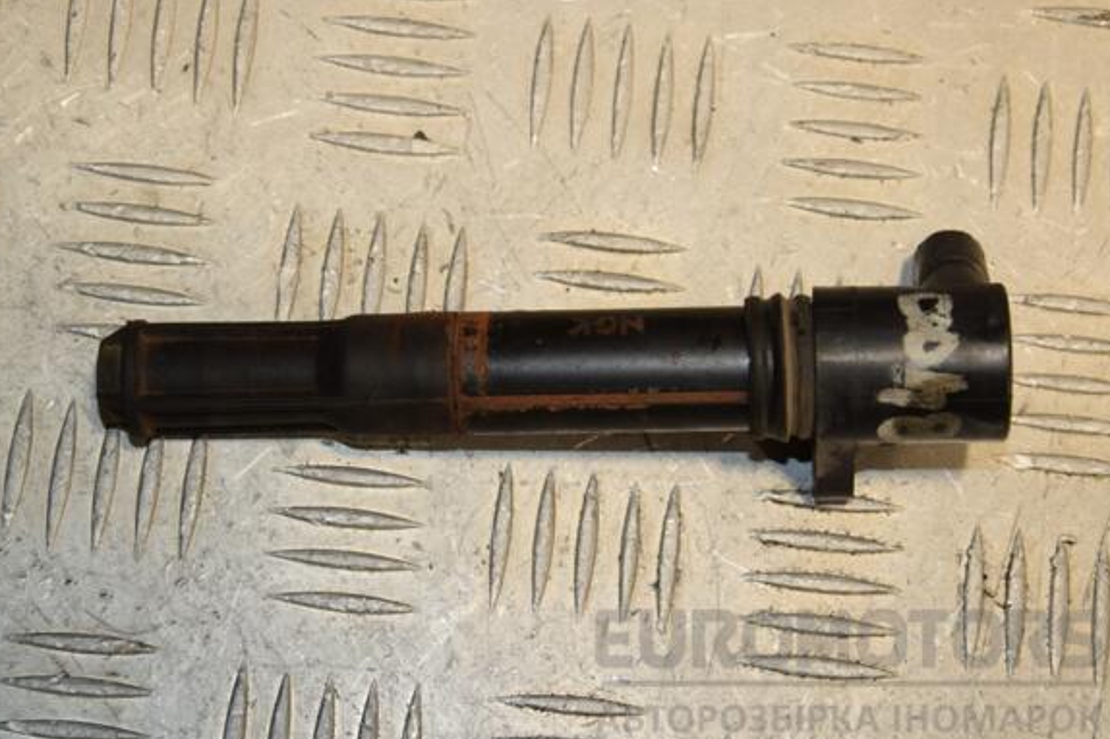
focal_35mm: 91
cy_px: 381
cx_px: 559
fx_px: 2804
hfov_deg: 22.4
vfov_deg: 15.0
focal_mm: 58
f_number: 9
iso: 800
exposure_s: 1/200
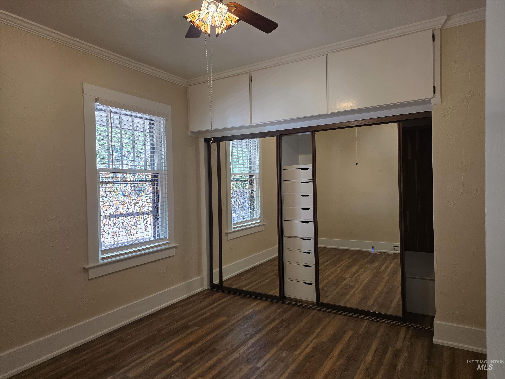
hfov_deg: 73.9
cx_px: 252
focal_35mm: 23
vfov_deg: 58.9
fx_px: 336
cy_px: 190
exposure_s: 1/120
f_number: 1.7
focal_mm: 6.3
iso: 250
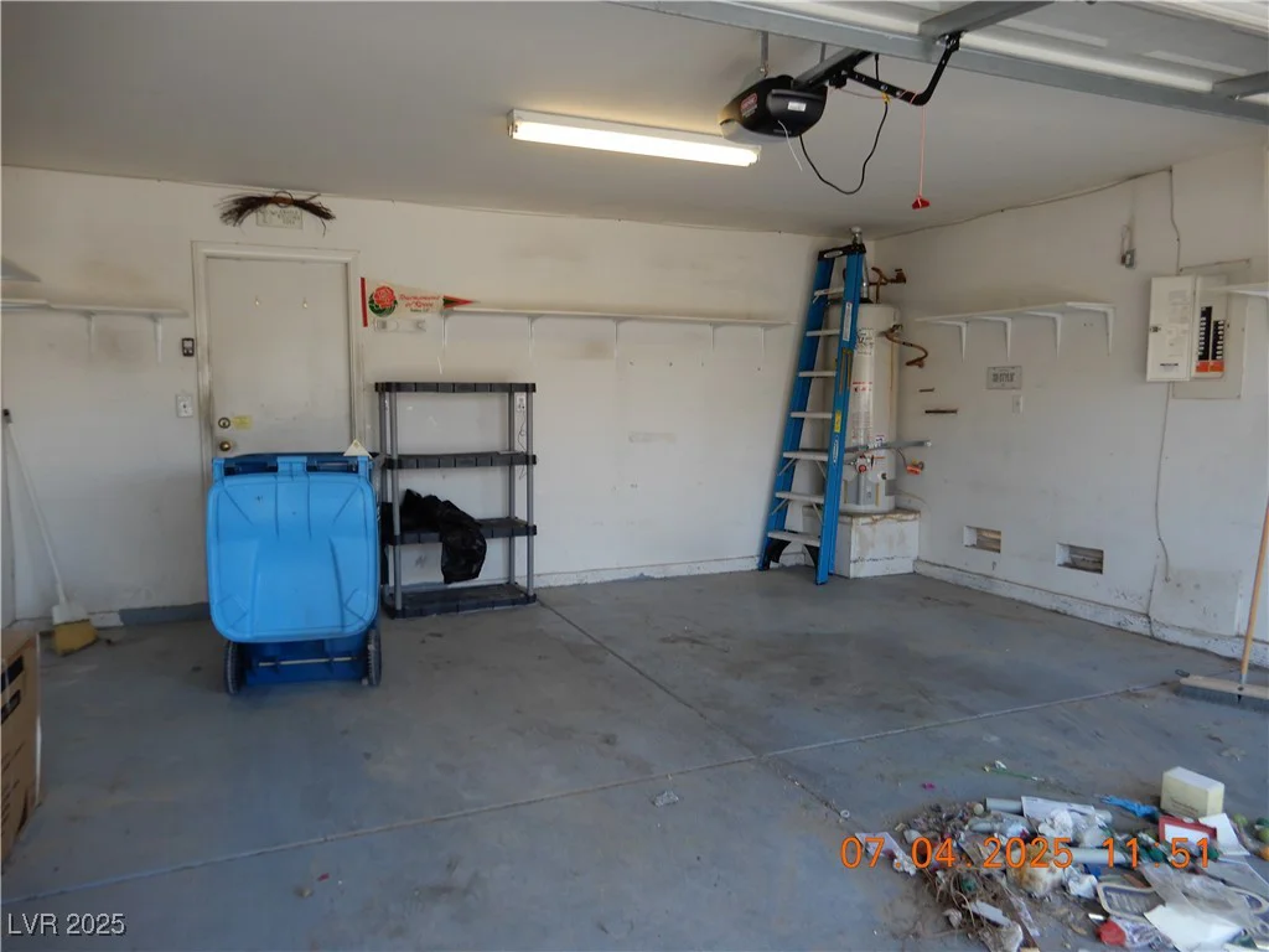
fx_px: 880
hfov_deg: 71.6
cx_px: 634
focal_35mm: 24
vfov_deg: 56.8
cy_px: 476
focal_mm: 4.3
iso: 80
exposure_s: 1/80
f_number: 3.4
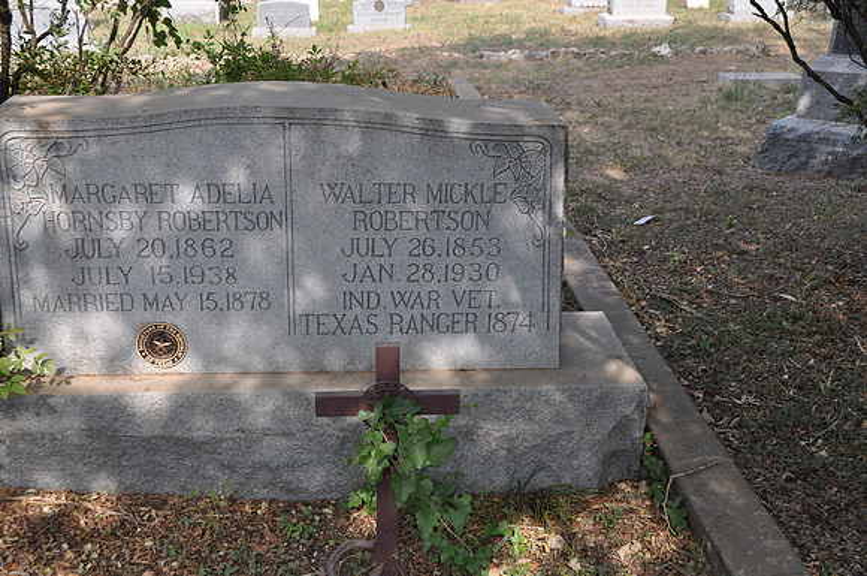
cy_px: 288
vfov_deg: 29.8
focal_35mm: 45
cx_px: 434
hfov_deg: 43.7
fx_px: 1082
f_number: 5.6
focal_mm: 30
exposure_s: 1/125
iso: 200
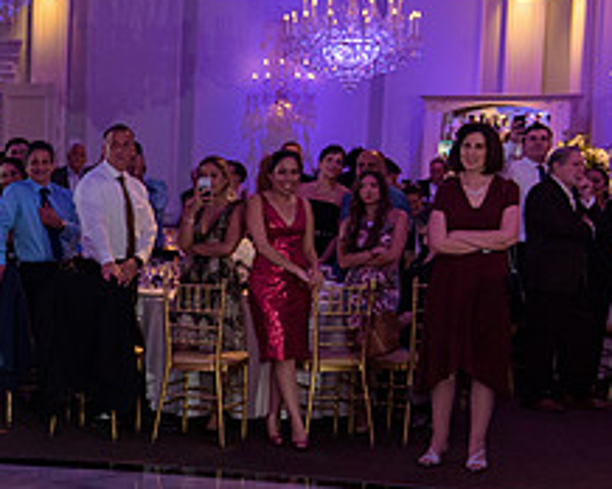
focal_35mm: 95
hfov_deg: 18.7
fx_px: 1719
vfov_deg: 16.1
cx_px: -188
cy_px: 347
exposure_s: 1/125
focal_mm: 38
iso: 1600
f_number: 3.2
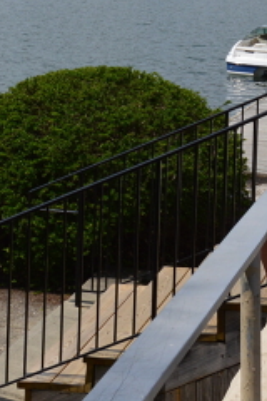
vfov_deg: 15.4
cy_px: -38
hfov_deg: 10.4
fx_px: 1446
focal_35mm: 130
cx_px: -10
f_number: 11
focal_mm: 26
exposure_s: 1/500
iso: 200
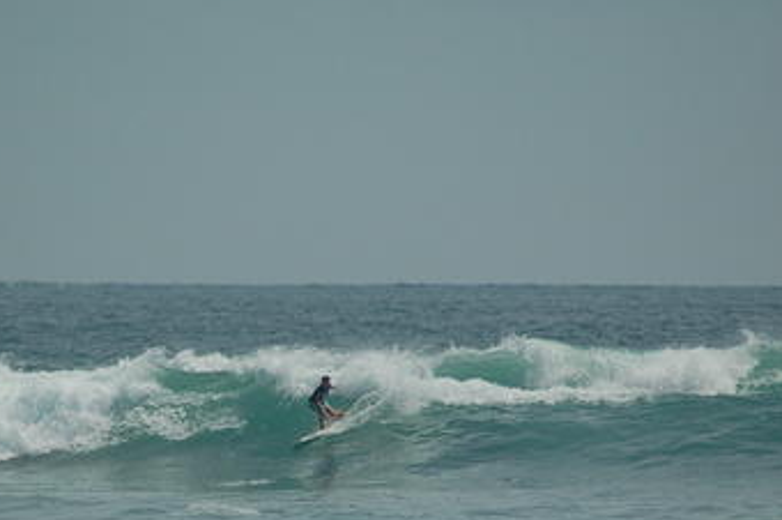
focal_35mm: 726
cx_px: 337
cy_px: 402
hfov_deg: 2.8
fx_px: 15755
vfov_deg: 1.9
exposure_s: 1/1250
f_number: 5.6
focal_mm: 300
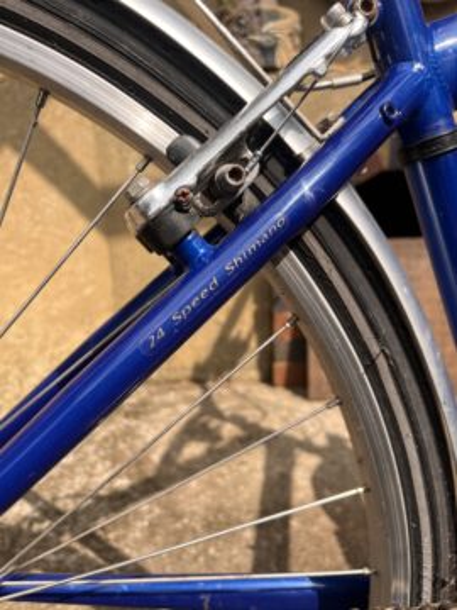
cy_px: 305
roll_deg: +1.9
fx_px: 458
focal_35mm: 26
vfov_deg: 67.3
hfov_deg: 53.1
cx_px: 228
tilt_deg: -17.4
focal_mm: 5.1
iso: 50
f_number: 1.6
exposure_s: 1/1558
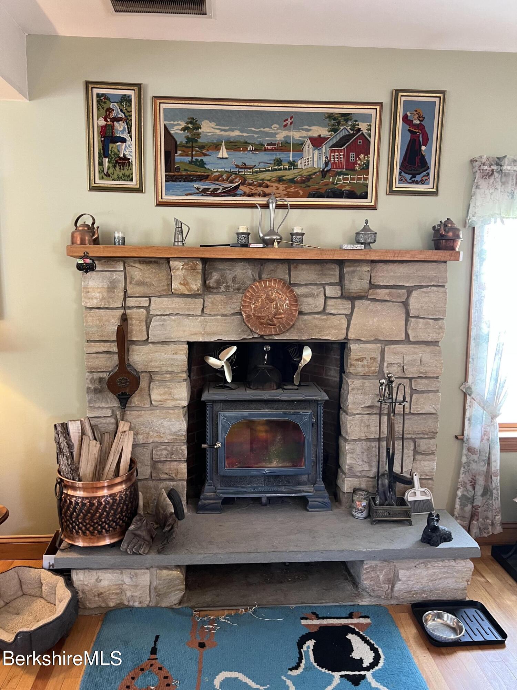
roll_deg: +1.1
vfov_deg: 67.3
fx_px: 518
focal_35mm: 26
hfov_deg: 53.1
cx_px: 258
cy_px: 345
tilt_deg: -6.0
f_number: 1.5
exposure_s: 1/60
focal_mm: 5.7
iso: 200
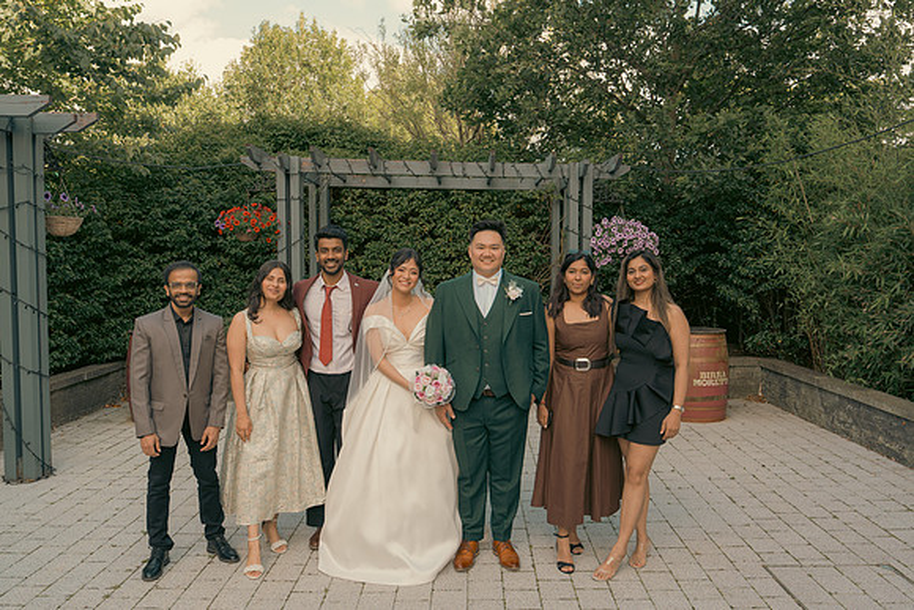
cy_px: 305
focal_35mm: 30
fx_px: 762
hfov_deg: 61.9
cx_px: 457
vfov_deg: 43.6
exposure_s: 1/160
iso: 200
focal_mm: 30
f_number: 5.6
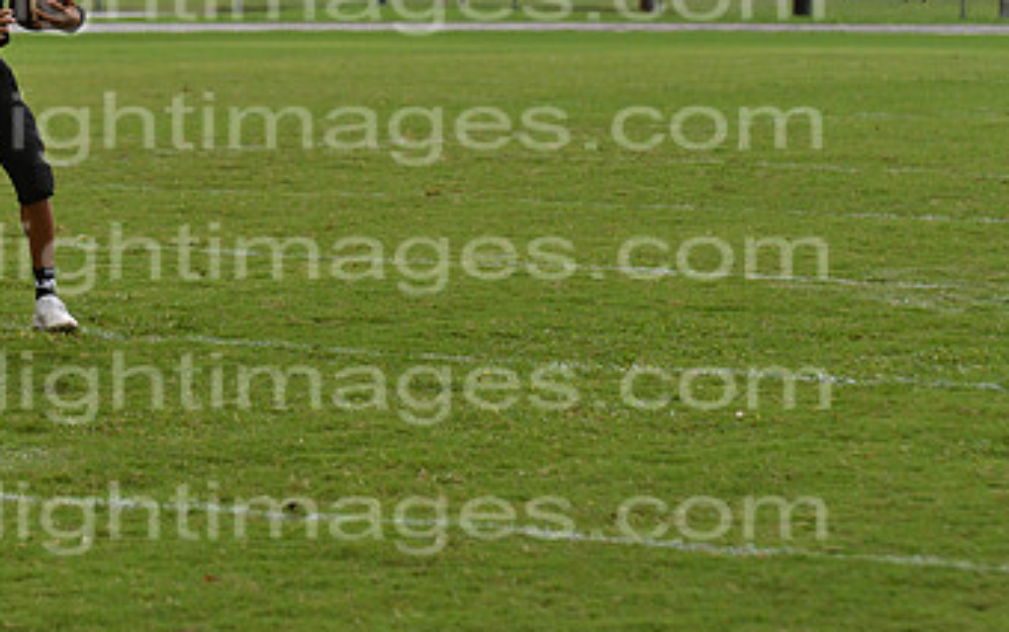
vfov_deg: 3.6
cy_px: 64
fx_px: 10044
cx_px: 157
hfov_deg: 5.7
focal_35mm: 365
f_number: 3.5
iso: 1000
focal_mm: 140
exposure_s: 1/3200
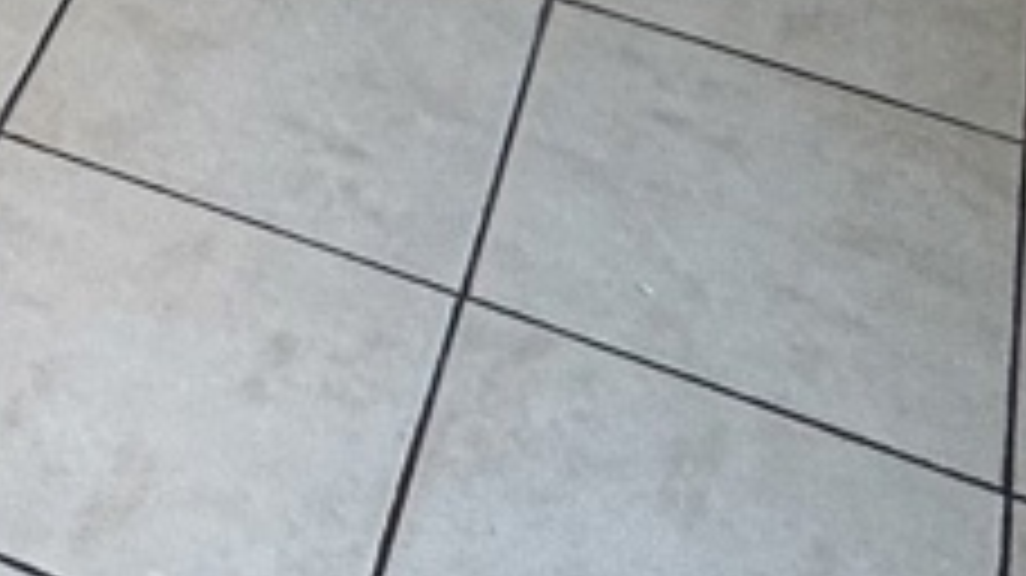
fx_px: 2910
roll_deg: +0.7
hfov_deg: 18.2
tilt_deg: -1.4
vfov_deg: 7.2
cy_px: -1904
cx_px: -428
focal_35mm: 107
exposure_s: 1/100
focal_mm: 2.22
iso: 100
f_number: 2.2
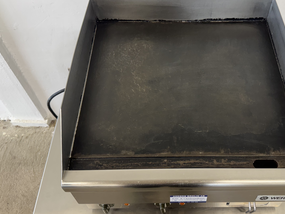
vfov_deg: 41.8
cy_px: 105
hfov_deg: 53.5
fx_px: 280
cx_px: 175
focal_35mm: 34
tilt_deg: -54.9
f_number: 1.78
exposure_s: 1/100
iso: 200
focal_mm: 6.76
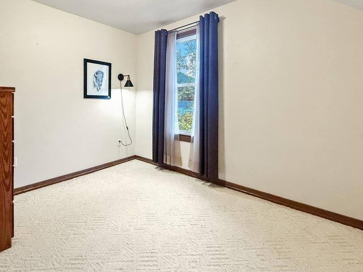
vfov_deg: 70.7
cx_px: 140
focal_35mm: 18
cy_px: 106
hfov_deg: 86.3
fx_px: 189
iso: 320
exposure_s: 1/120
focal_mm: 2.22
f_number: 2.2
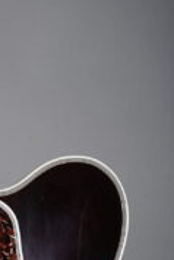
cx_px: -86
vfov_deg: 13.7
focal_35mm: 142
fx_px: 1027
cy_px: 370
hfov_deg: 9.4
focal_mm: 44
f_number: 8
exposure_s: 1/160
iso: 160
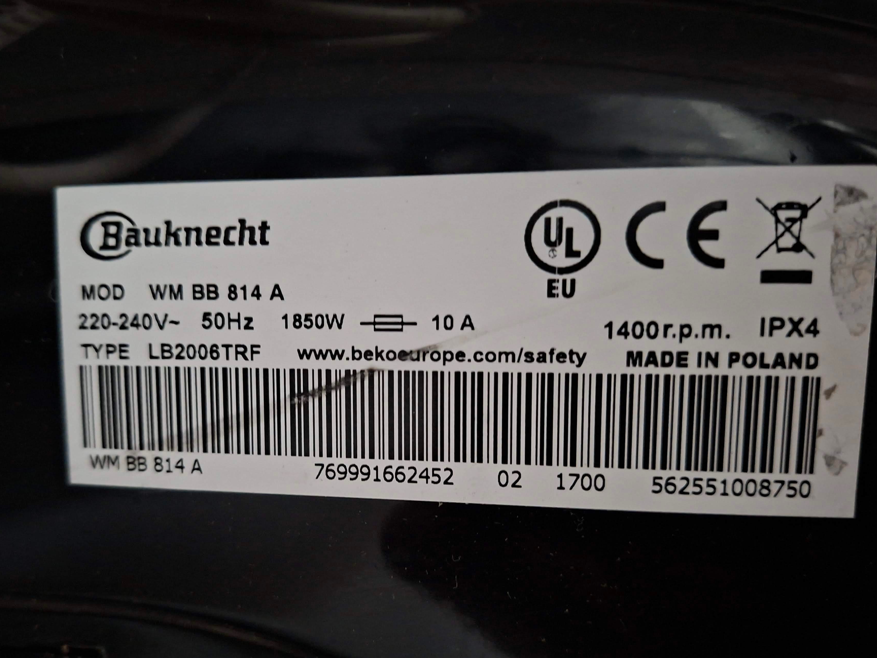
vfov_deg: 51.2
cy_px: 368
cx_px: 389
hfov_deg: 65.1
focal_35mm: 27
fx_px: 684
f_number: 1.8
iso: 1250
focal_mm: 5.54
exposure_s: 1/20
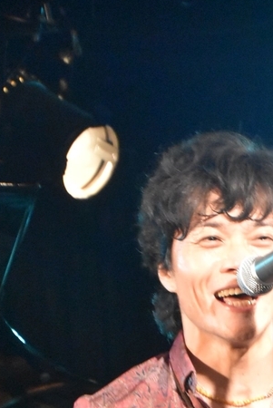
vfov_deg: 9.8
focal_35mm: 208
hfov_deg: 6.6
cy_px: 420
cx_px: 249
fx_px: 2360
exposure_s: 1/60
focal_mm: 52
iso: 6400
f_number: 5
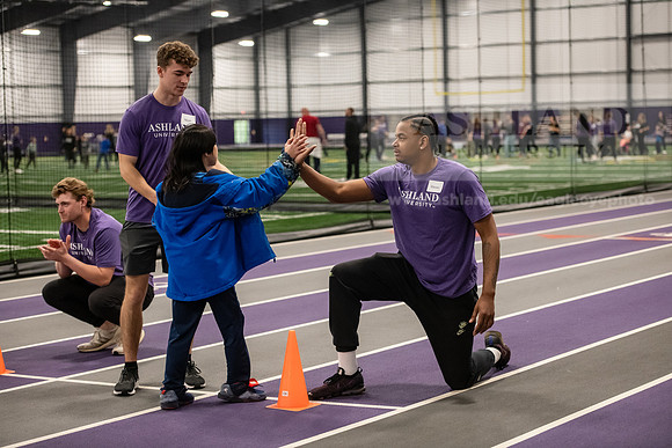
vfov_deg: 18.2
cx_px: 336
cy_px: 224
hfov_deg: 27.0
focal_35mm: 75
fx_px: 1400
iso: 4000
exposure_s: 1/320
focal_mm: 75
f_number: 3.2
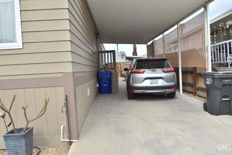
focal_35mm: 30
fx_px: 193
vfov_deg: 43.6
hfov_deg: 61.9
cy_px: 78
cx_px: 116
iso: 160
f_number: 8
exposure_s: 1/250
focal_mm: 20
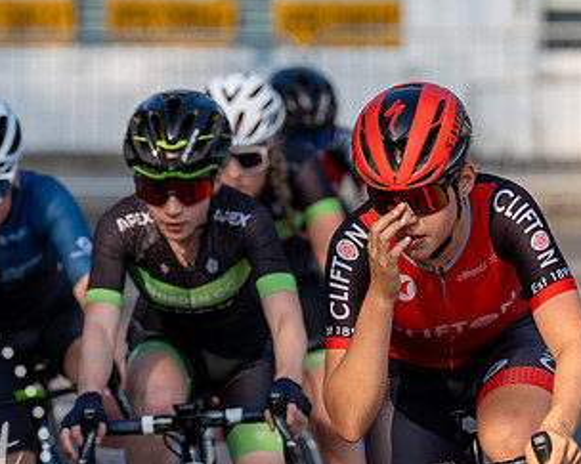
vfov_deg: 3.0
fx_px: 8750
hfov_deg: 3.8
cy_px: 182
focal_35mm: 509
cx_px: 437
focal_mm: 191
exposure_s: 1/1000
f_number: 4
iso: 160
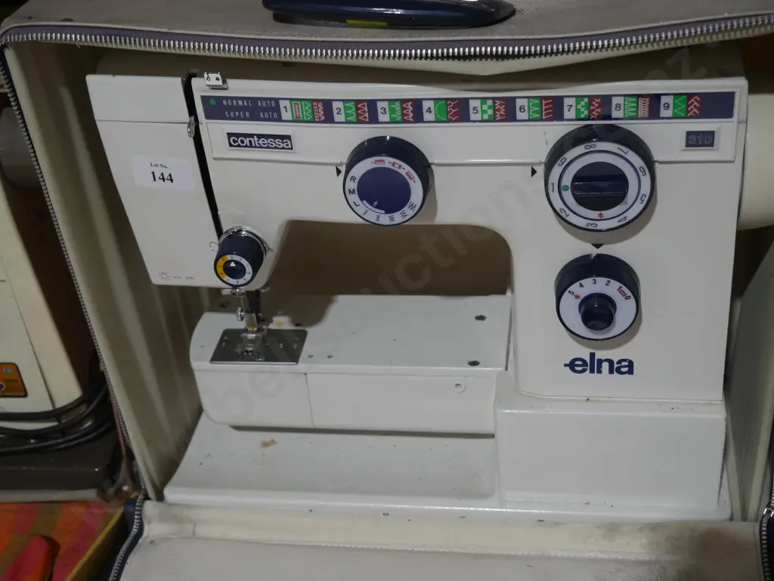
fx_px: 1119
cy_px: 290
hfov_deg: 38.2
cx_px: 387
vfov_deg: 29.1
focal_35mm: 50
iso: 800
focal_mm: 25
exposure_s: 1/60
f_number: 5.3
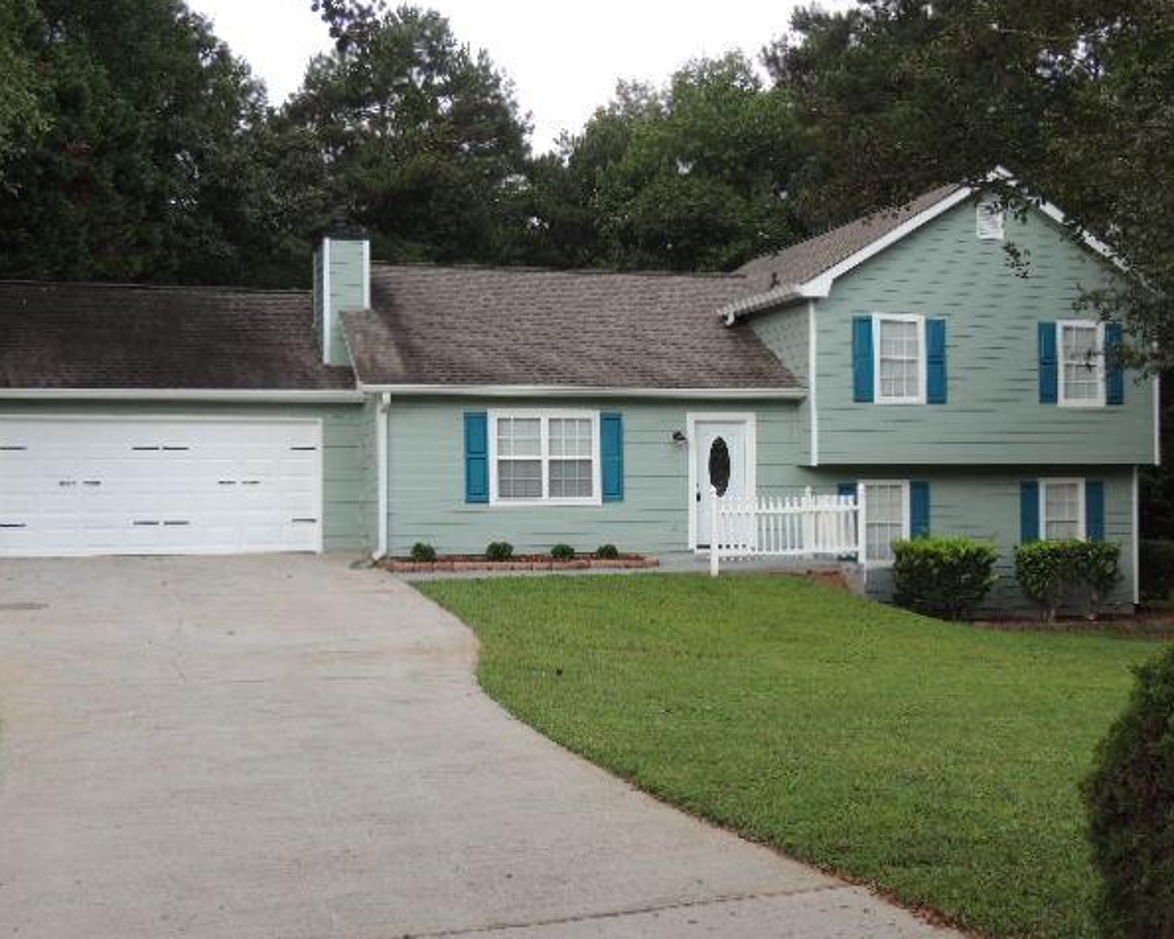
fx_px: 1459
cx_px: 596
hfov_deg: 43.8
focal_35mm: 42
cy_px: 468
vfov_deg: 35.7
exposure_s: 1/200
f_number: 3.3
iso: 100
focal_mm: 7.1
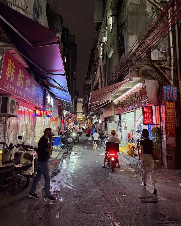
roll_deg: -1.6
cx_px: 88
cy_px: 107
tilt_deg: +6.5
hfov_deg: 54.9
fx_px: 174
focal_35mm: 26
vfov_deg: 66.0
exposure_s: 1/50
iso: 800
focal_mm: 6.76
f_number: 1.78
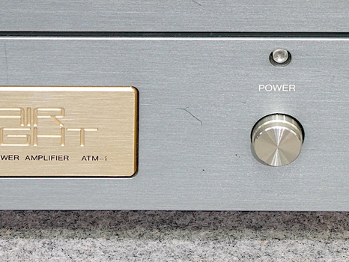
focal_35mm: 311
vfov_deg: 4.8
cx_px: 77
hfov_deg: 6.4
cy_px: 51
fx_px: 3137
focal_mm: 27.1
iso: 200
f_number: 5.4
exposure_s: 1/6
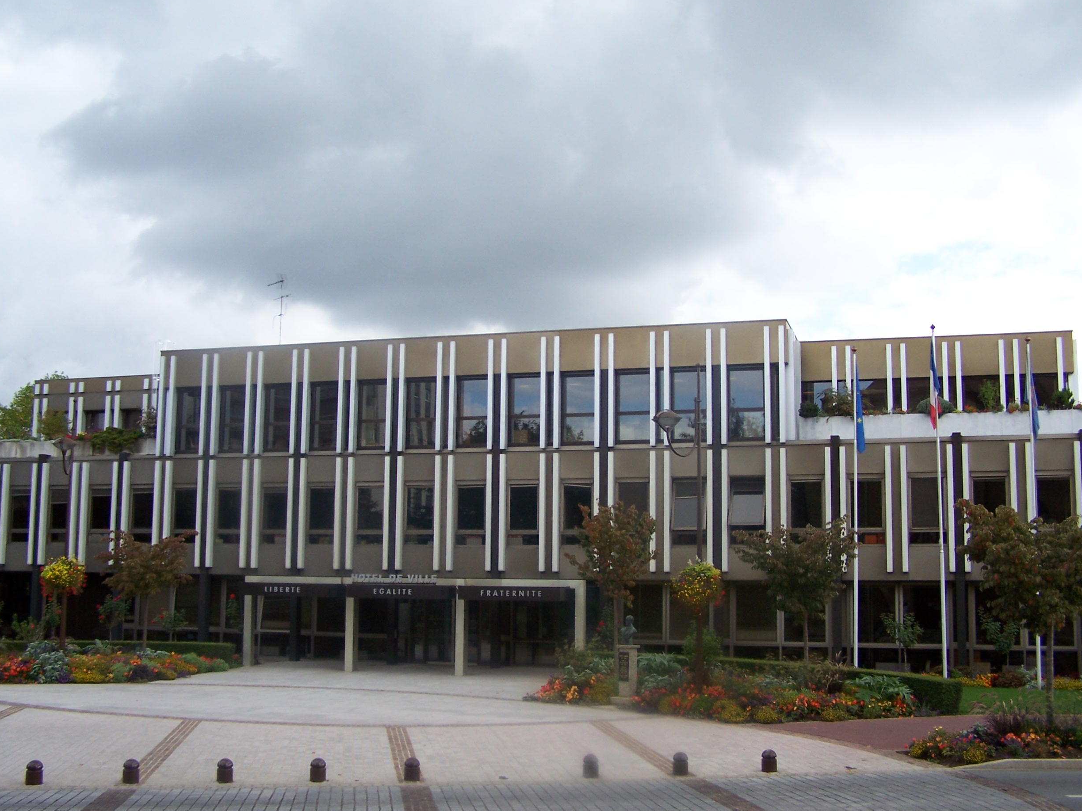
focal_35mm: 40
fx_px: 1250
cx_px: 537
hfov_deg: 46.8
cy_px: 406
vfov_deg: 36.0
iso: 80
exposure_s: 1/750
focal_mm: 6.3
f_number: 2.8
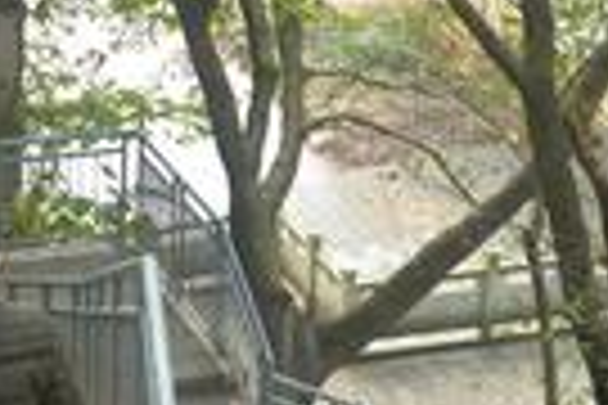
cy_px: 88
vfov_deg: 9.6
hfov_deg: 14.3
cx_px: 171
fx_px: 2415
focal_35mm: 143
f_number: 5.6
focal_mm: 35
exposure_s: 1/200
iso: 1250
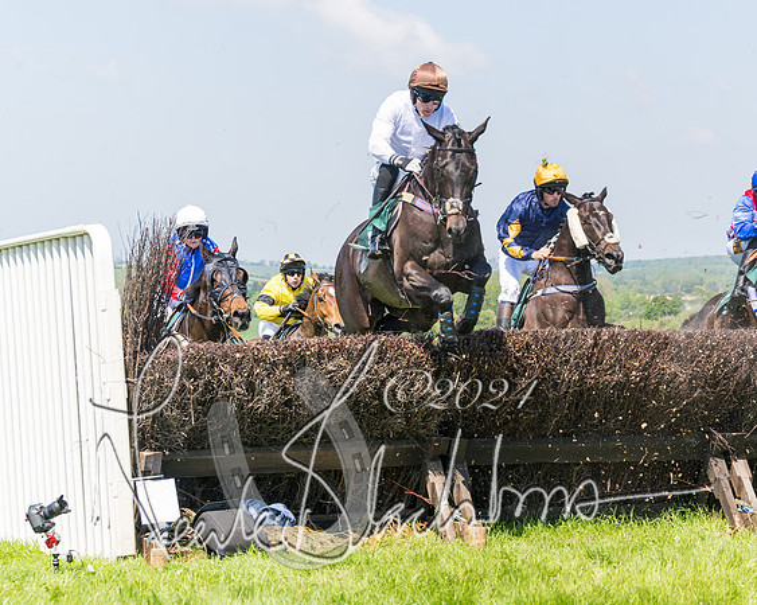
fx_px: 2365
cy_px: 284
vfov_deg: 14.6
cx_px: 540
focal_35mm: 106
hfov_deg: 18.1
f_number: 5
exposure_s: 1/1000
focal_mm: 70
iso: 200
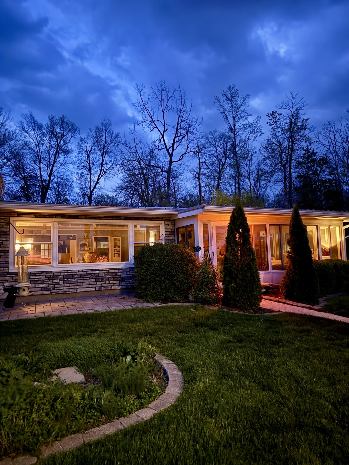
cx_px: 174
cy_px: 232
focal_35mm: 24
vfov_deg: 71.6
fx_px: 323
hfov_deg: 56.8
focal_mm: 6.76
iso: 1600
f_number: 1.78
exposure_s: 1/5
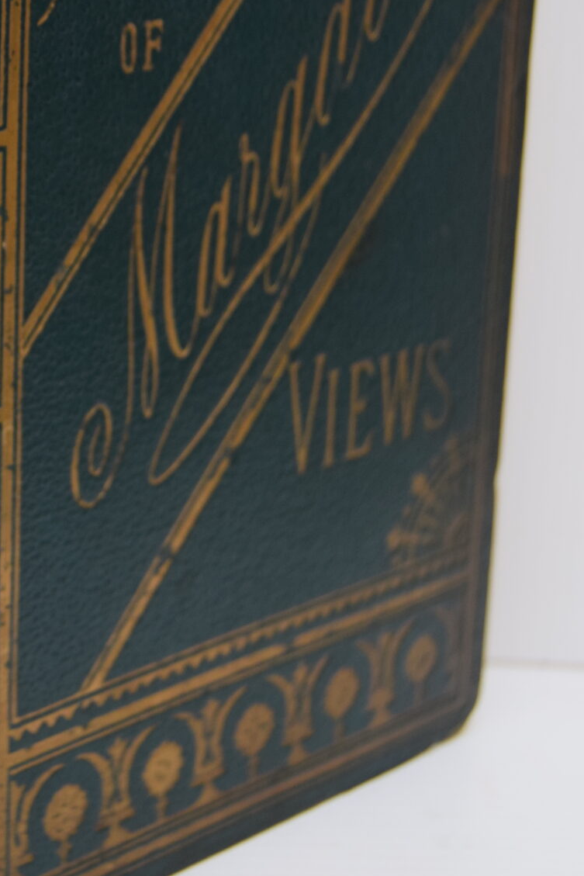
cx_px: -45
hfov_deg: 13.2
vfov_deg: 19.8
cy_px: 179
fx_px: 2481
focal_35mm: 102
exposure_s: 1/60
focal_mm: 30
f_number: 4.2
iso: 500
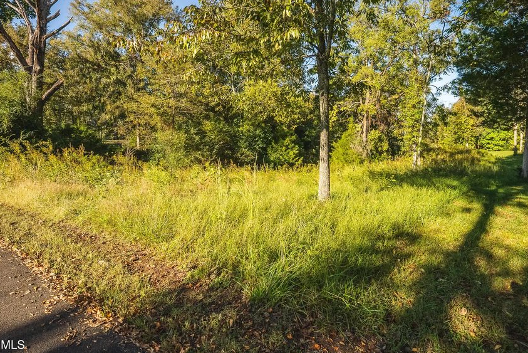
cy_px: 150
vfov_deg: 70.1
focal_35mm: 17
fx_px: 249
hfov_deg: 92.9
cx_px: 292
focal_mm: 14
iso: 640
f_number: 3.5
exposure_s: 1/3200
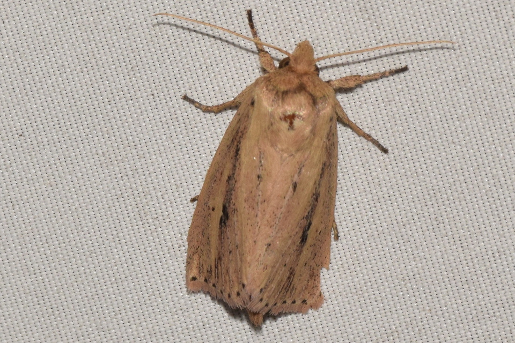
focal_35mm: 210
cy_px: 172
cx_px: 258
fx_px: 3004
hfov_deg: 9.8
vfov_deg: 6.5
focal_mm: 140
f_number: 14
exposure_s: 1/160
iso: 500
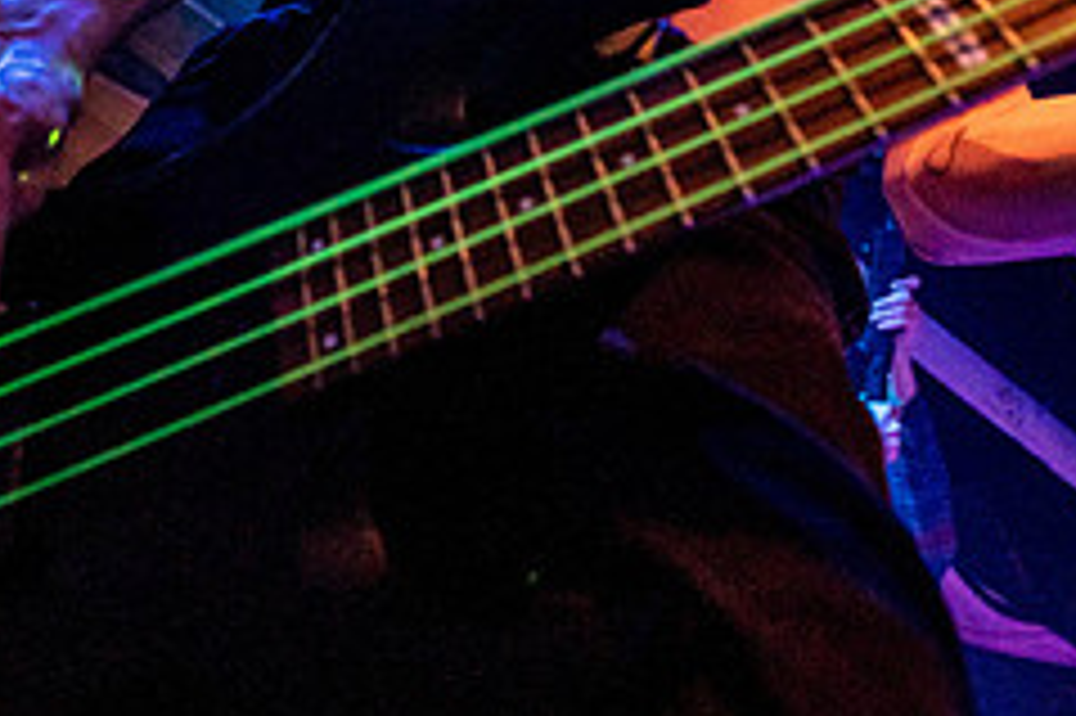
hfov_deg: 55.7
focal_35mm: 34
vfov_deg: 32.6
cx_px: 491
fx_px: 1015
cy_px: -124
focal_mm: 14
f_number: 2.8
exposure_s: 1/250
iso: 3200
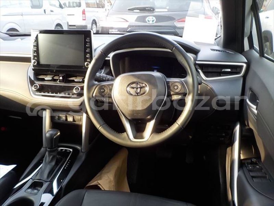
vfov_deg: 46.8
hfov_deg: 60.0
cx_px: 137
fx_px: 237
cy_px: 103
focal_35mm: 30
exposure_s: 1/30
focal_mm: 4.1
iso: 160
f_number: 3.3
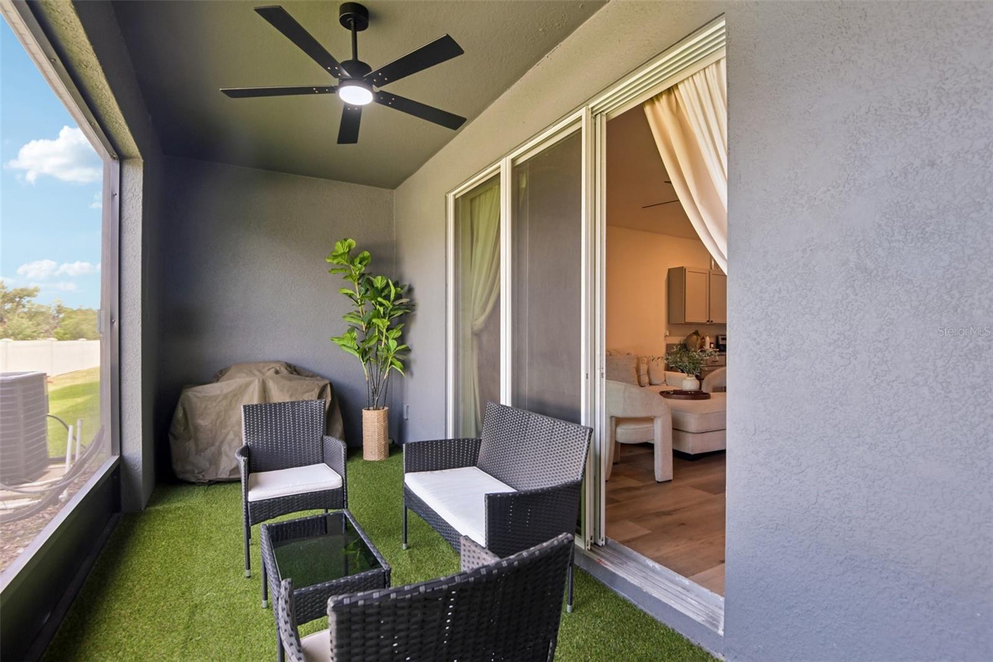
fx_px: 441
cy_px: 331
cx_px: 496
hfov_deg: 96.7
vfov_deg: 73.7
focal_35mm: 16
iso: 400
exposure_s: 1/20
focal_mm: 16
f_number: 8
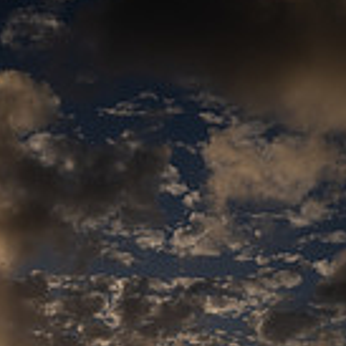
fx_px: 950
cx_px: 68
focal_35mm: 84
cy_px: 470
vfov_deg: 18.9
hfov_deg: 20.4
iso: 125
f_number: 13
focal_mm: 30
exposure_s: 1/400
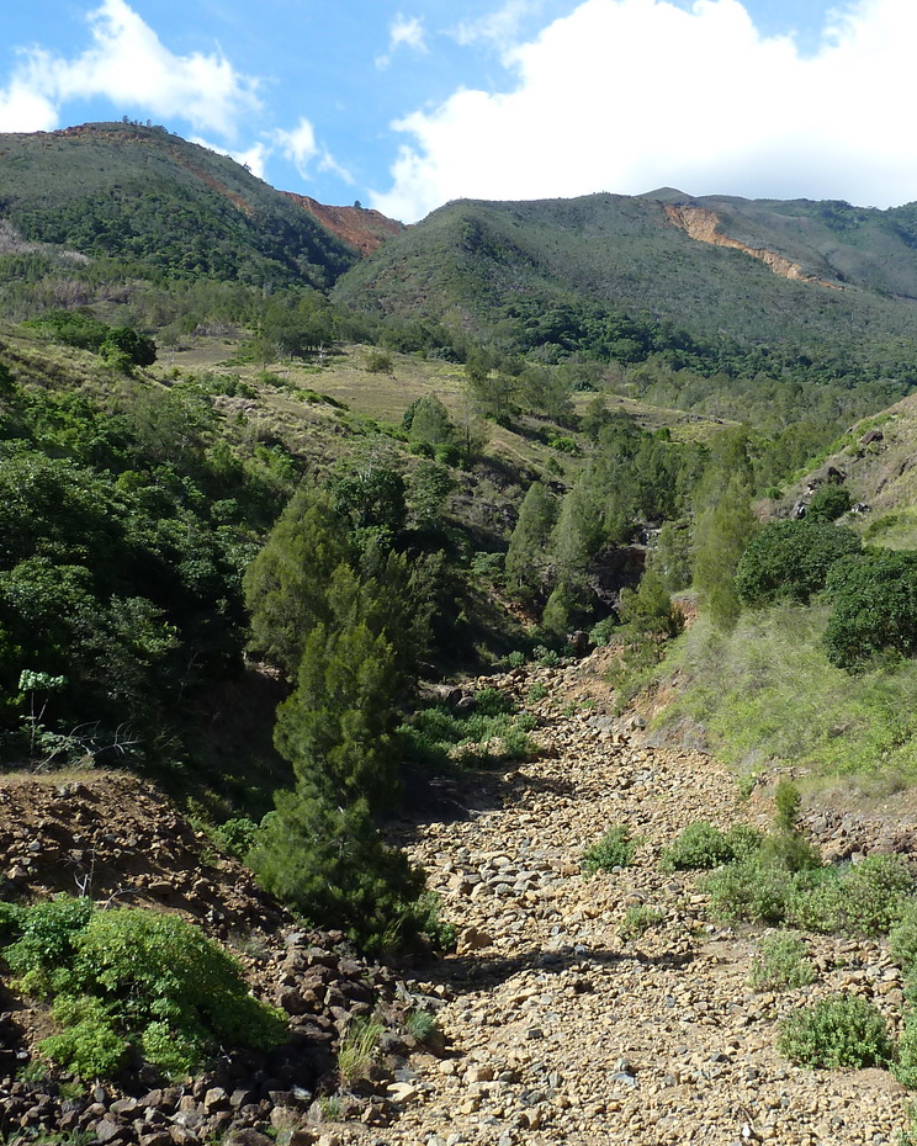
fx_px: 1425
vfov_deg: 43.8
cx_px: 615
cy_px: 559
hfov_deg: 35.3
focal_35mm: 42
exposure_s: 1/320
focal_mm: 4.1
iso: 80
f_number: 4
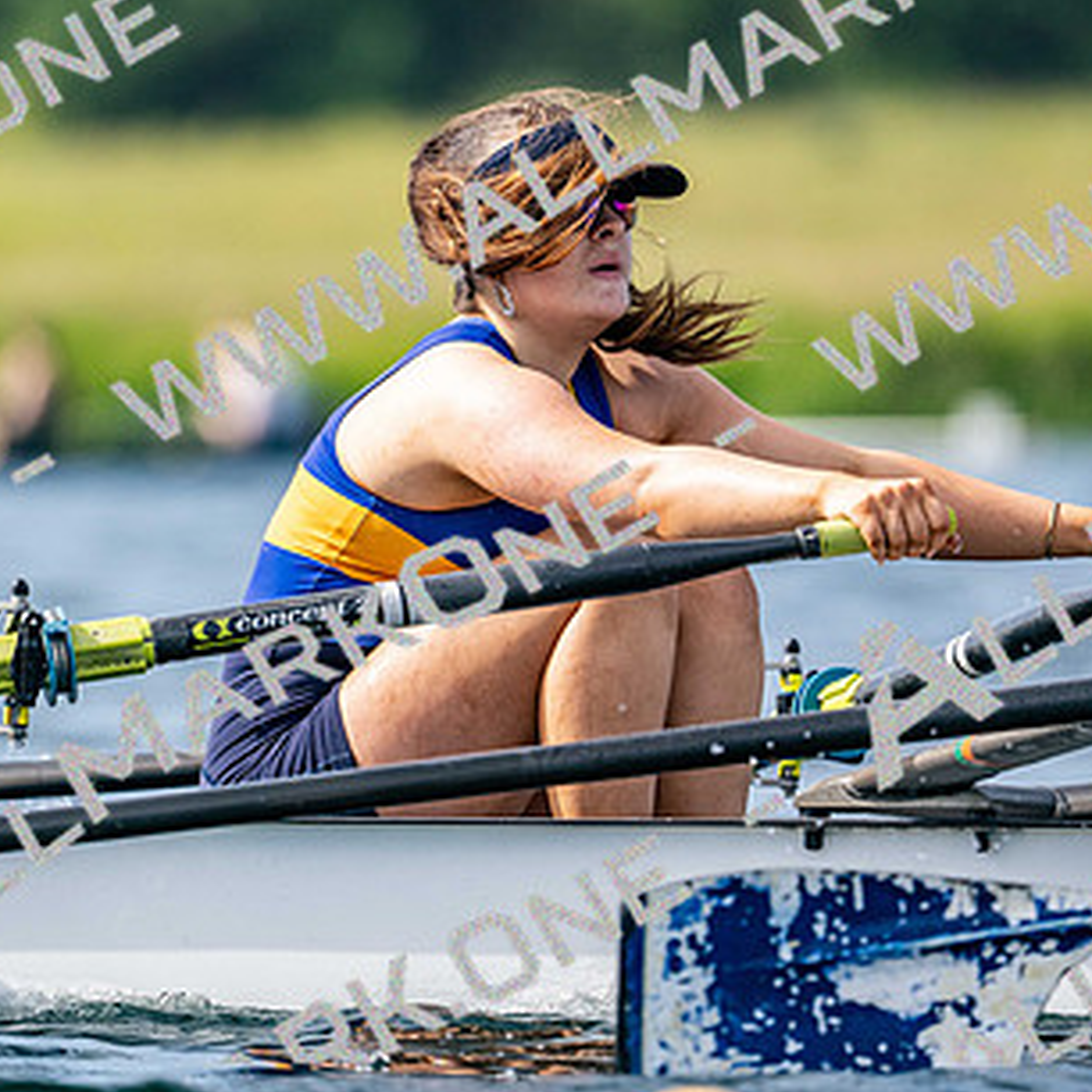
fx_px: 23020
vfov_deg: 2.7
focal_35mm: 645
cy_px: 451
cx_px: 553
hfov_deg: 2.7
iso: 360
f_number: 4.5
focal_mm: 400
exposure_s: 1/2500
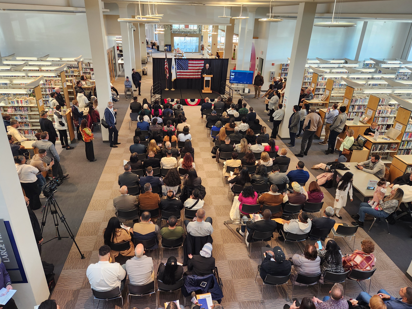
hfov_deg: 71.6
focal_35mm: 24
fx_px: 286
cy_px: 149
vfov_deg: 56.8
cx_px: 199
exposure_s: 1/120
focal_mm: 5.4
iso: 320
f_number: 1.8
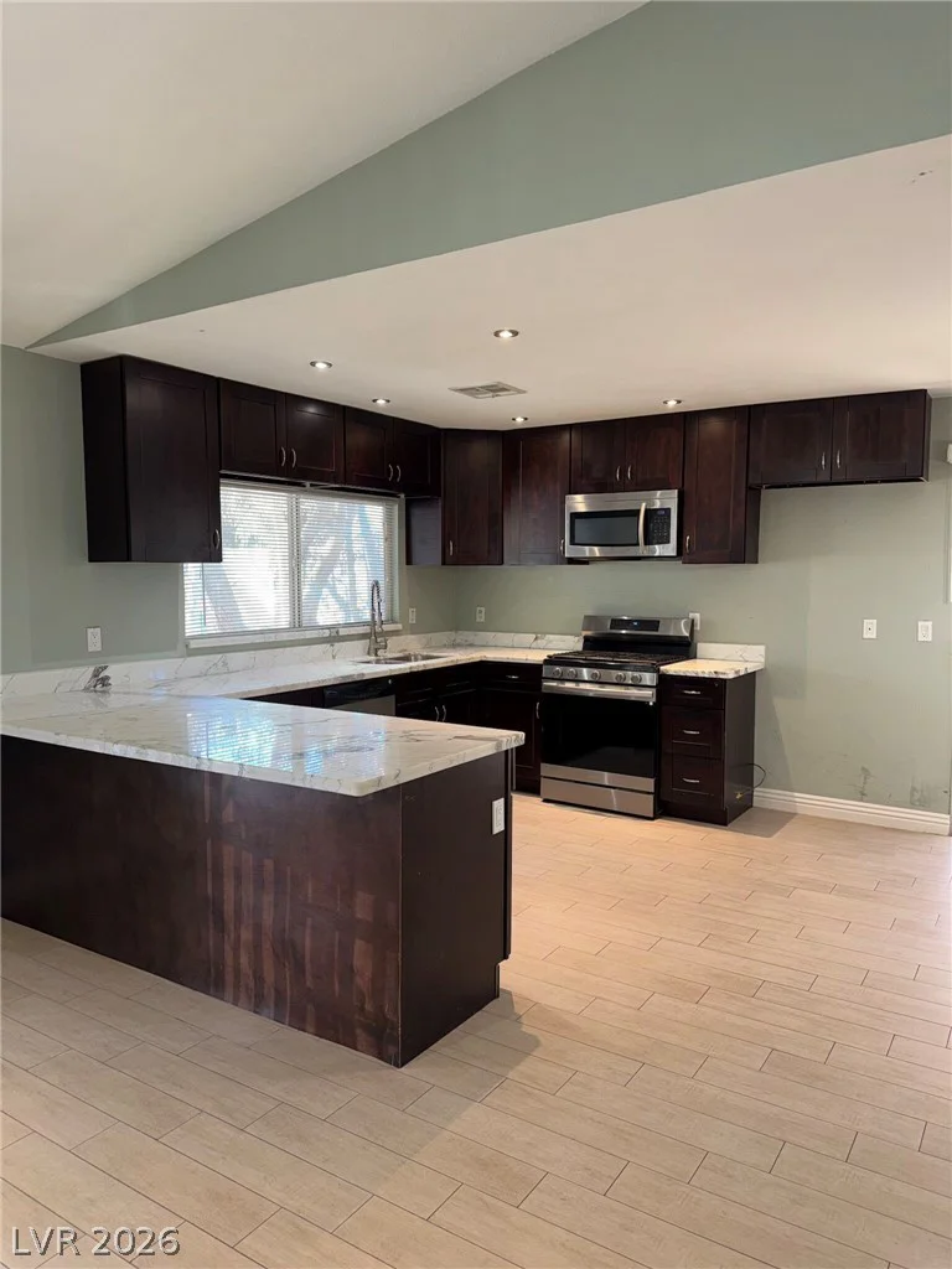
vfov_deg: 71.6
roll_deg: +0.8
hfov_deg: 56.8
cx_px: 476
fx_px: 880
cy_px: 634
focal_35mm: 24
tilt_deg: -5.0
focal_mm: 6.76
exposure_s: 1/25
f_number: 1.78
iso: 64
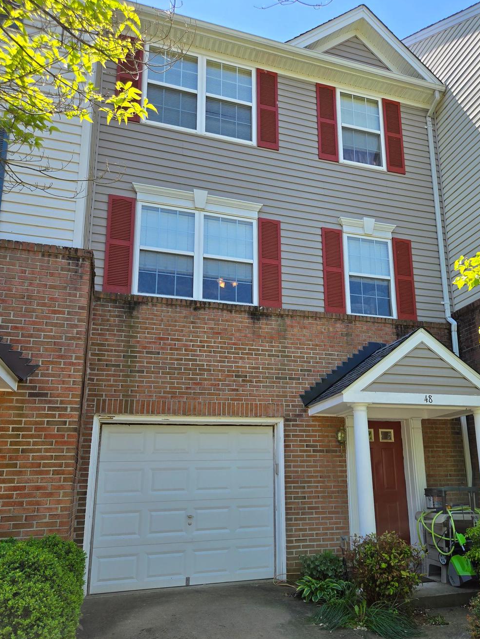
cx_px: 281
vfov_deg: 65.1
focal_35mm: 27
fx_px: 499
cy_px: 355
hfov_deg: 51.1
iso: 25
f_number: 1.8
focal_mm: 5.4
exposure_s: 1/812
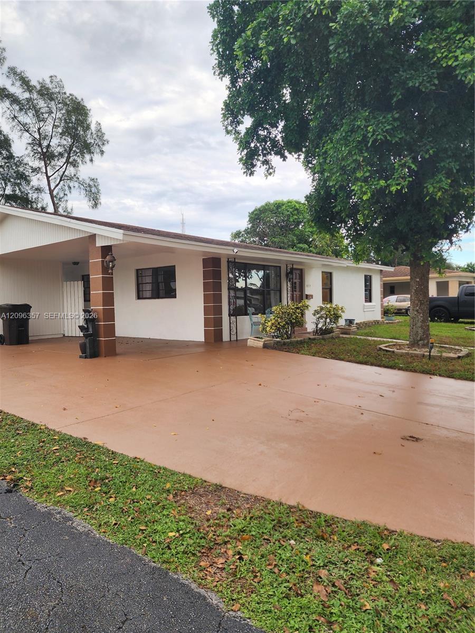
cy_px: 316
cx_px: 238
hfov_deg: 58.9
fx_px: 421
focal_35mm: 23
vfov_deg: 73.9
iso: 20
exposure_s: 1/180
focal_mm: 6.4
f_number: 1.8
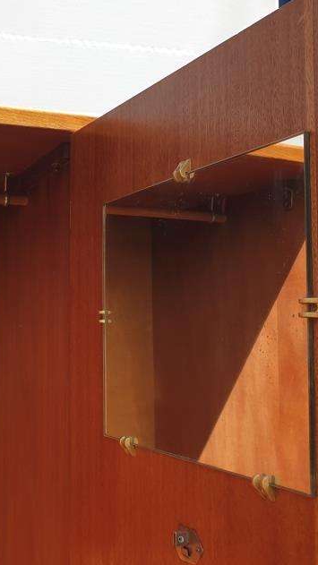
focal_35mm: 46
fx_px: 689
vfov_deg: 44.6
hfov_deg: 25.0
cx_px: 17
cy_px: 286
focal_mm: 4.3
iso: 50
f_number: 2.4
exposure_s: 1/659
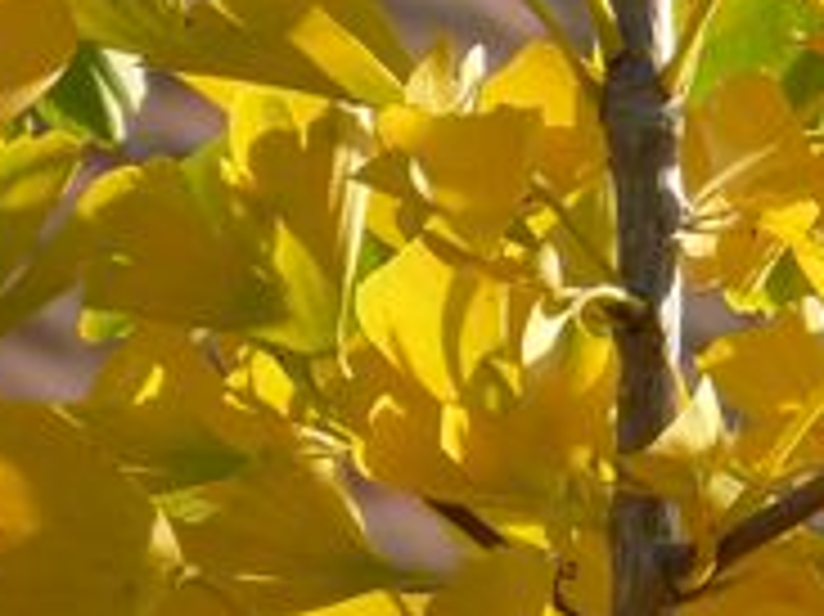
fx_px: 27547
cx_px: 941
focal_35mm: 1158
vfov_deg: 1.3
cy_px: 1111
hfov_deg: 1.7
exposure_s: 1/400
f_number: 4
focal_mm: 47.7
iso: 100
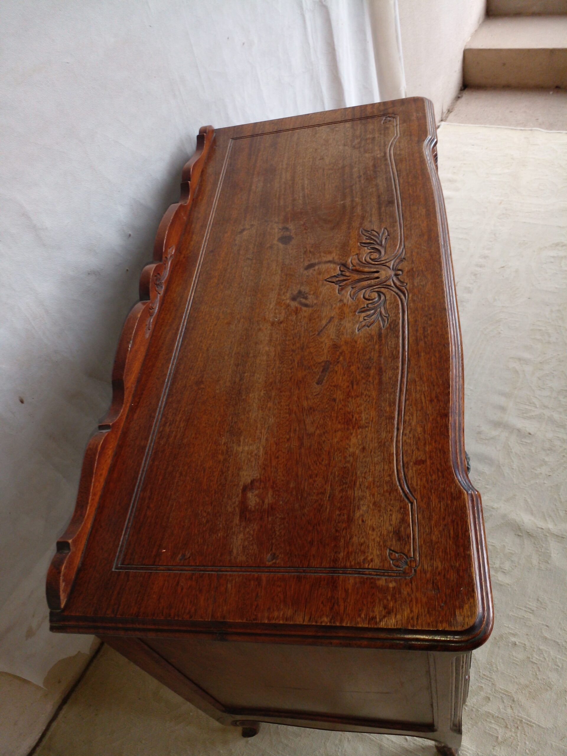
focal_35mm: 27
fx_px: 590
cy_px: 378
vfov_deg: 65.3
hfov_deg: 51.4
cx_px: 284
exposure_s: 1/50
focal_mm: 3.6
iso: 64
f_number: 1.9
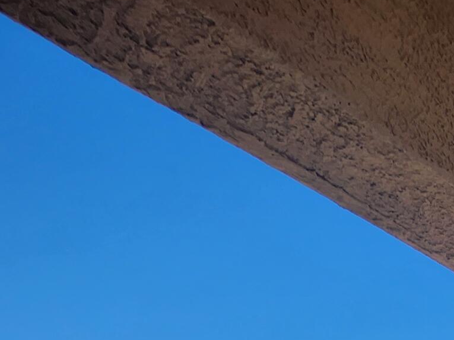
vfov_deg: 19.9
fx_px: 669
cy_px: 629
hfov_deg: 30.7
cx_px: 567
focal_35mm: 51
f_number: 2.2
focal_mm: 1.7
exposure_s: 1/697
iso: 32
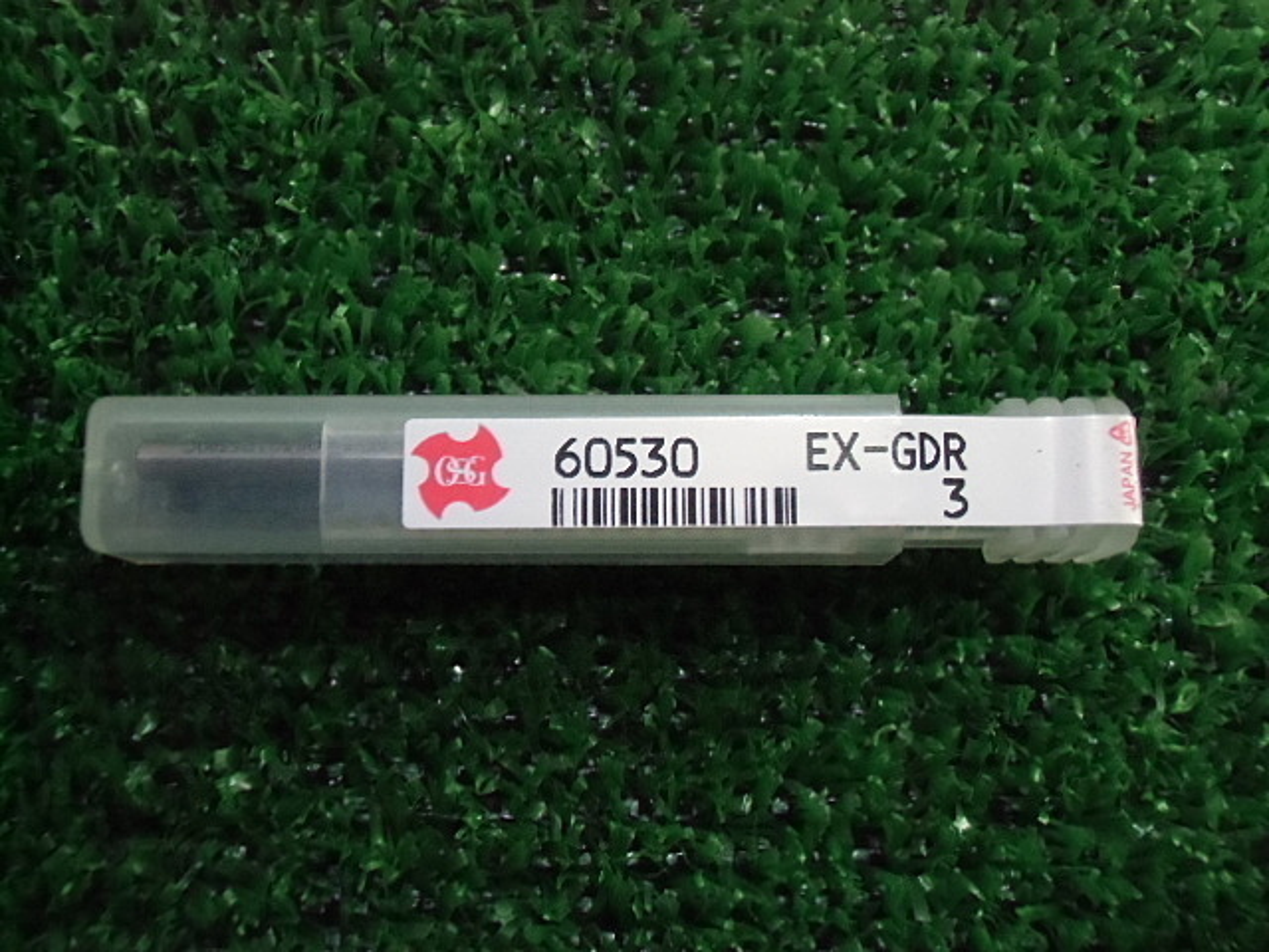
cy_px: 476
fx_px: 1393
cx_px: 634
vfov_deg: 37.7
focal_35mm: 38
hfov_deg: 49.0
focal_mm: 6.67
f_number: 3.9
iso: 800
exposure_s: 1/100
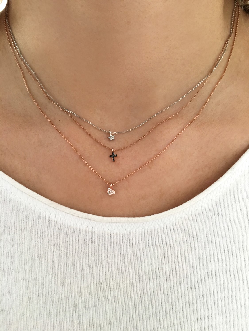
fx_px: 278
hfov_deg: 48.2
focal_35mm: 29
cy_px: 166
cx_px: 124
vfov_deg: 61.7
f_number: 2.2
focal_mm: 4.15
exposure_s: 1/33
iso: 160
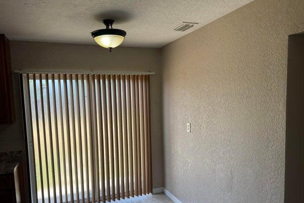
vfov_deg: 49.4
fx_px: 220
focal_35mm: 26
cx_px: 147
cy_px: 117
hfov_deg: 69.3
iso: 80
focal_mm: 6.76
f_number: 1.78
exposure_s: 1/507
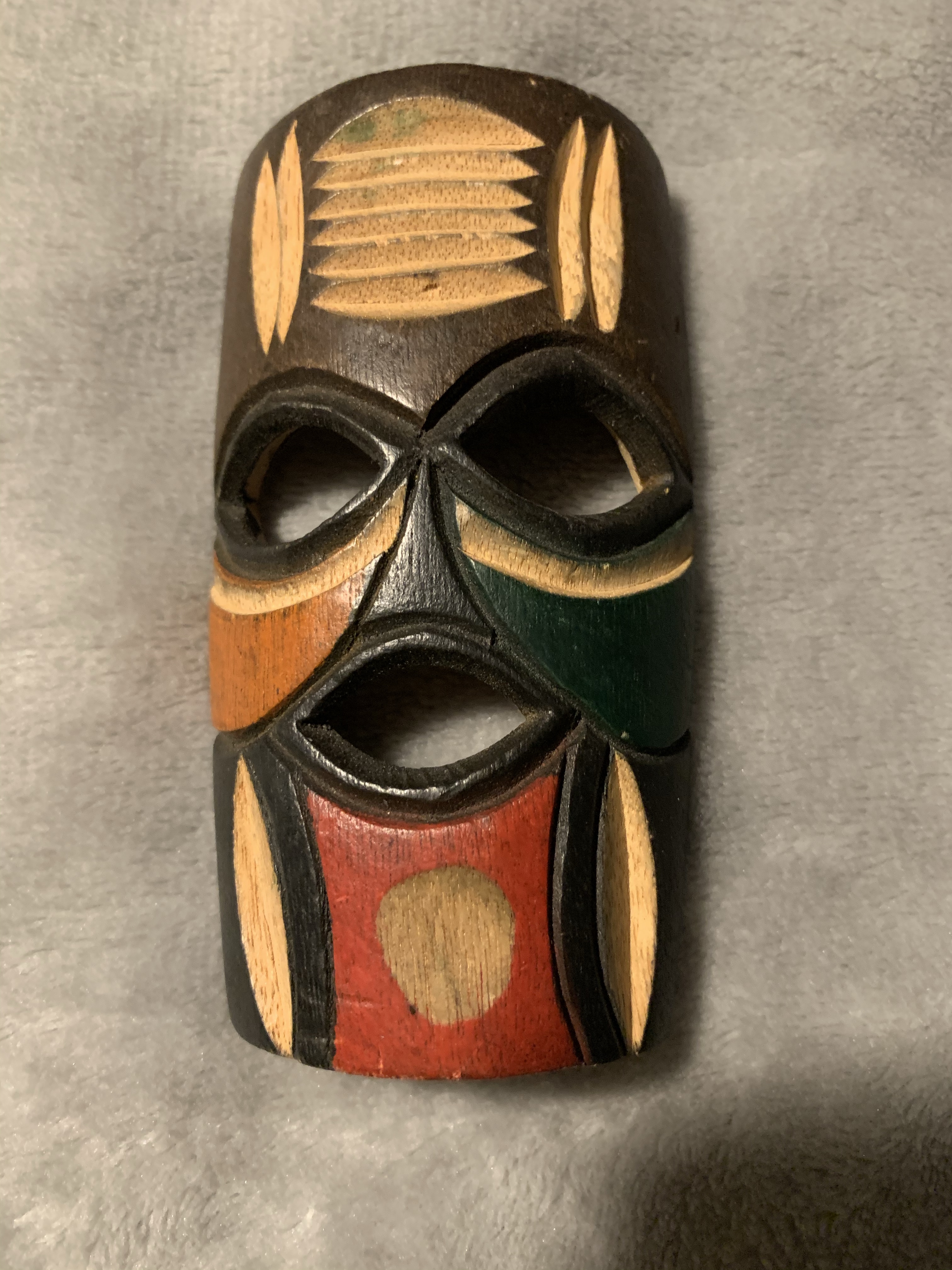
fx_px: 953
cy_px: 635
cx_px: 476
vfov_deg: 67.3
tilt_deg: -82.4
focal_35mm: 26
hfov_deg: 53.1
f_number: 1.8
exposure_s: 1/30
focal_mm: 4.25
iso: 640
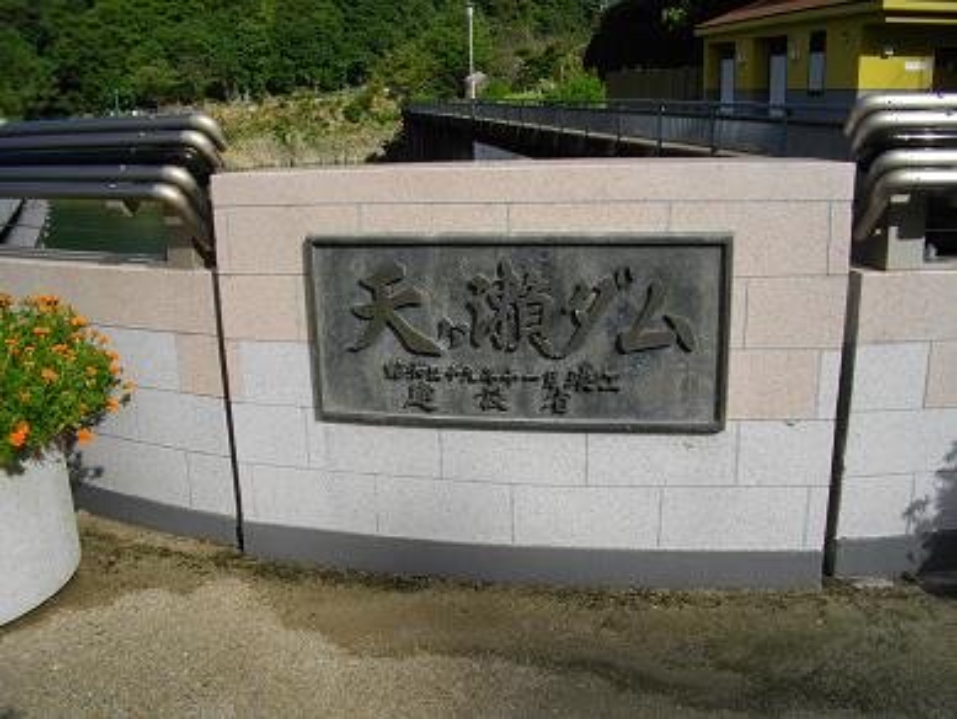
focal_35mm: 32
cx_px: 478
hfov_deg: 56.8
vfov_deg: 44.2
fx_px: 885
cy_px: 360
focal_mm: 5.7
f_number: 5.5
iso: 100
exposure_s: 1/500
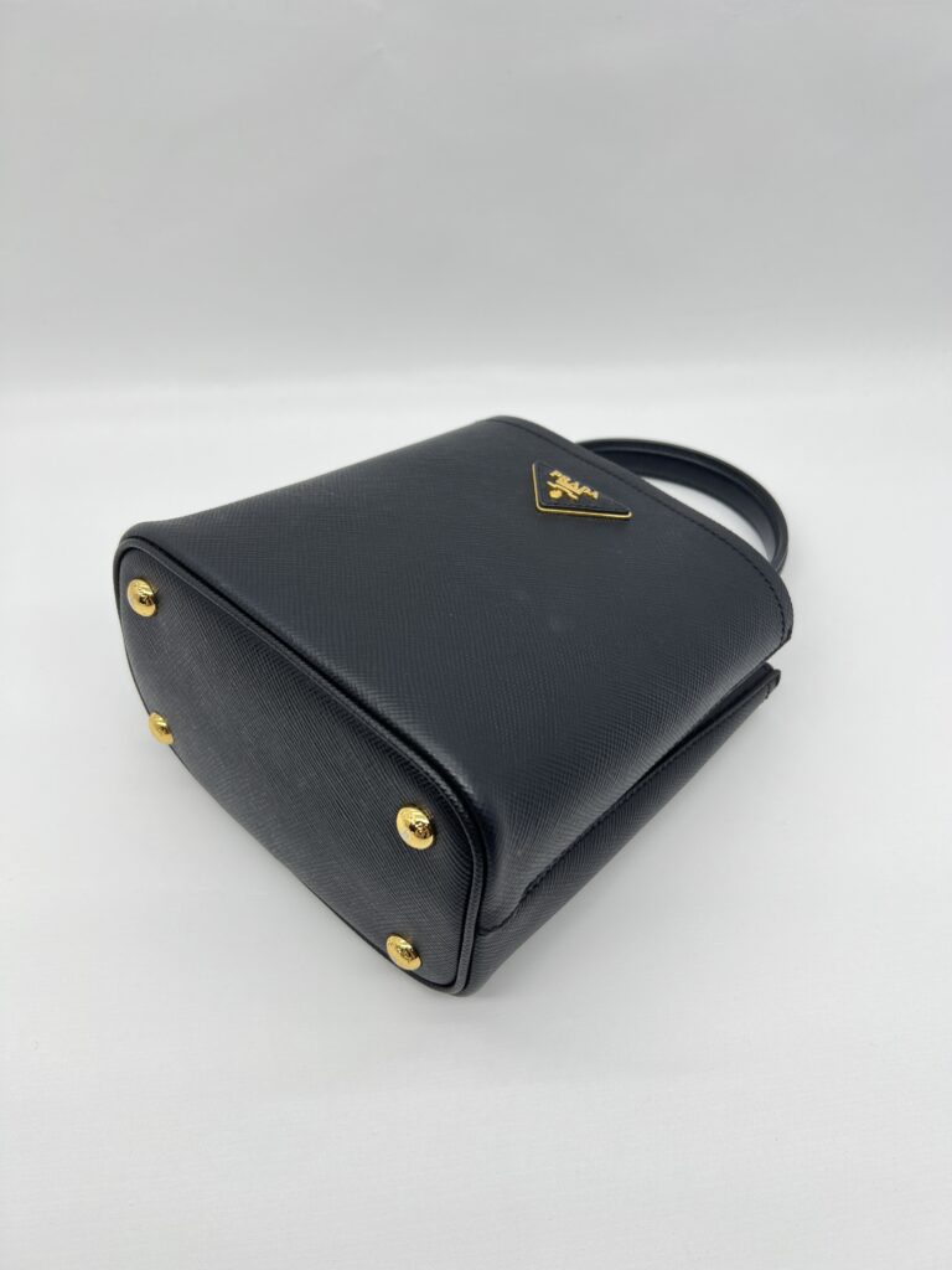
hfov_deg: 53.1
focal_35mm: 26
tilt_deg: -48.6
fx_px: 953
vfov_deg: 67.3
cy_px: 635
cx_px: 476
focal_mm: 5.7
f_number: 1.5
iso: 40
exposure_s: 1/183
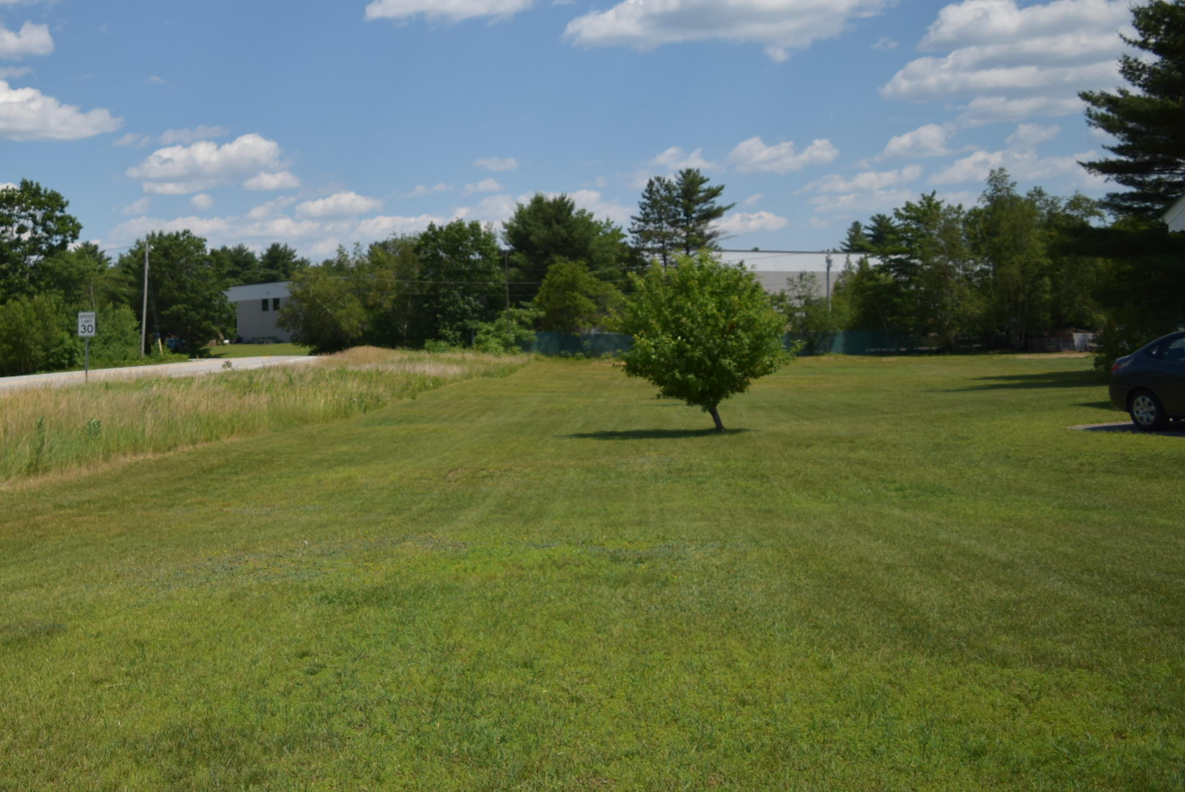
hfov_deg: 49.4
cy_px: 265
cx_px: 355
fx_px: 1252
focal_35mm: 38
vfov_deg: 34.8
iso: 200
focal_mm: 18
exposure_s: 1/4000
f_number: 3.5
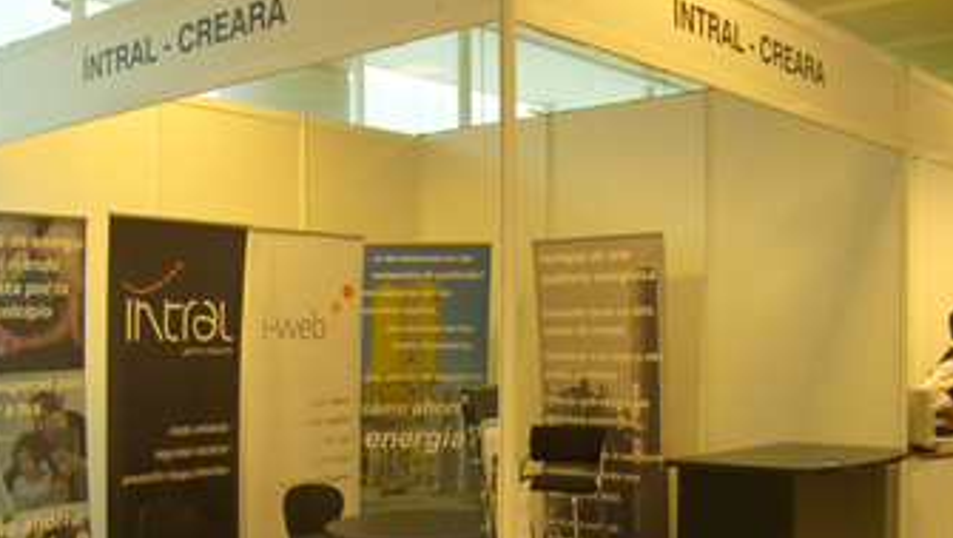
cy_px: 362
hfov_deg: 45.2
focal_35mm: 45
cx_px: 378
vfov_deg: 26.4
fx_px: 1138
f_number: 4.8
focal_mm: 24
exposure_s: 1/15
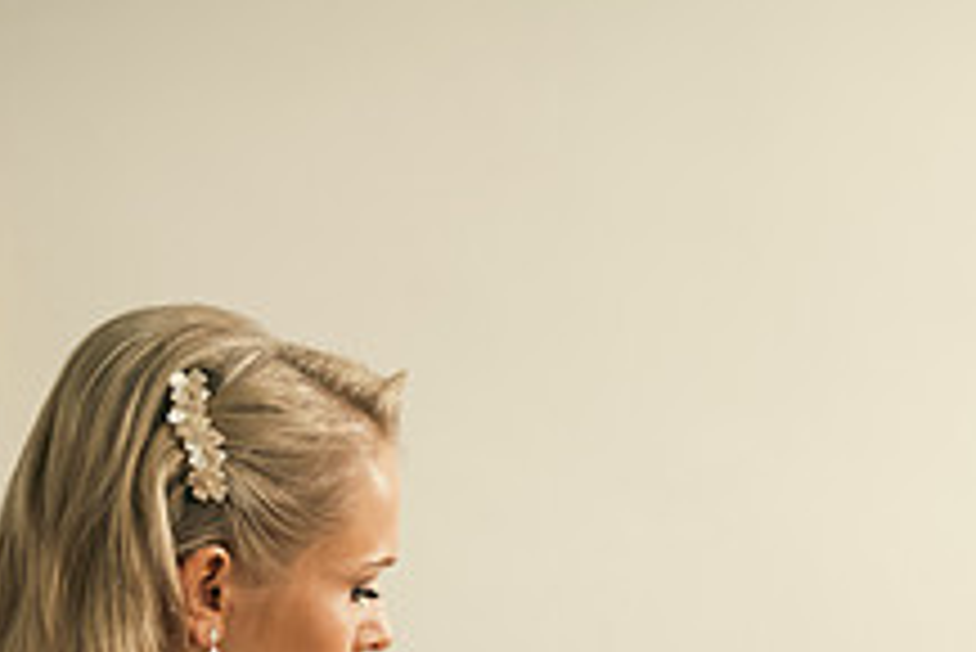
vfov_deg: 14.4
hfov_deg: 22.1
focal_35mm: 91
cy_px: 843
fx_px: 2469
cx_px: 783
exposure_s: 1/160
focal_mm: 34
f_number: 3.5
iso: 800
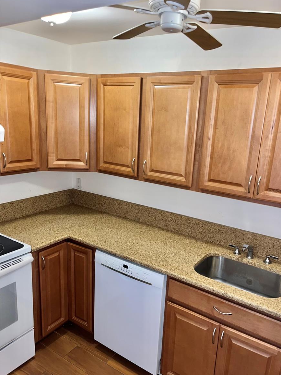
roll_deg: -2.5
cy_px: 191
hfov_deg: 51.3
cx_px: 145
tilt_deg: -14.4
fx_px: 292
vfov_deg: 65.3
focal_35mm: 27
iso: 50
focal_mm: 5.1
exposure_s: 1/15
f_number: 1.6
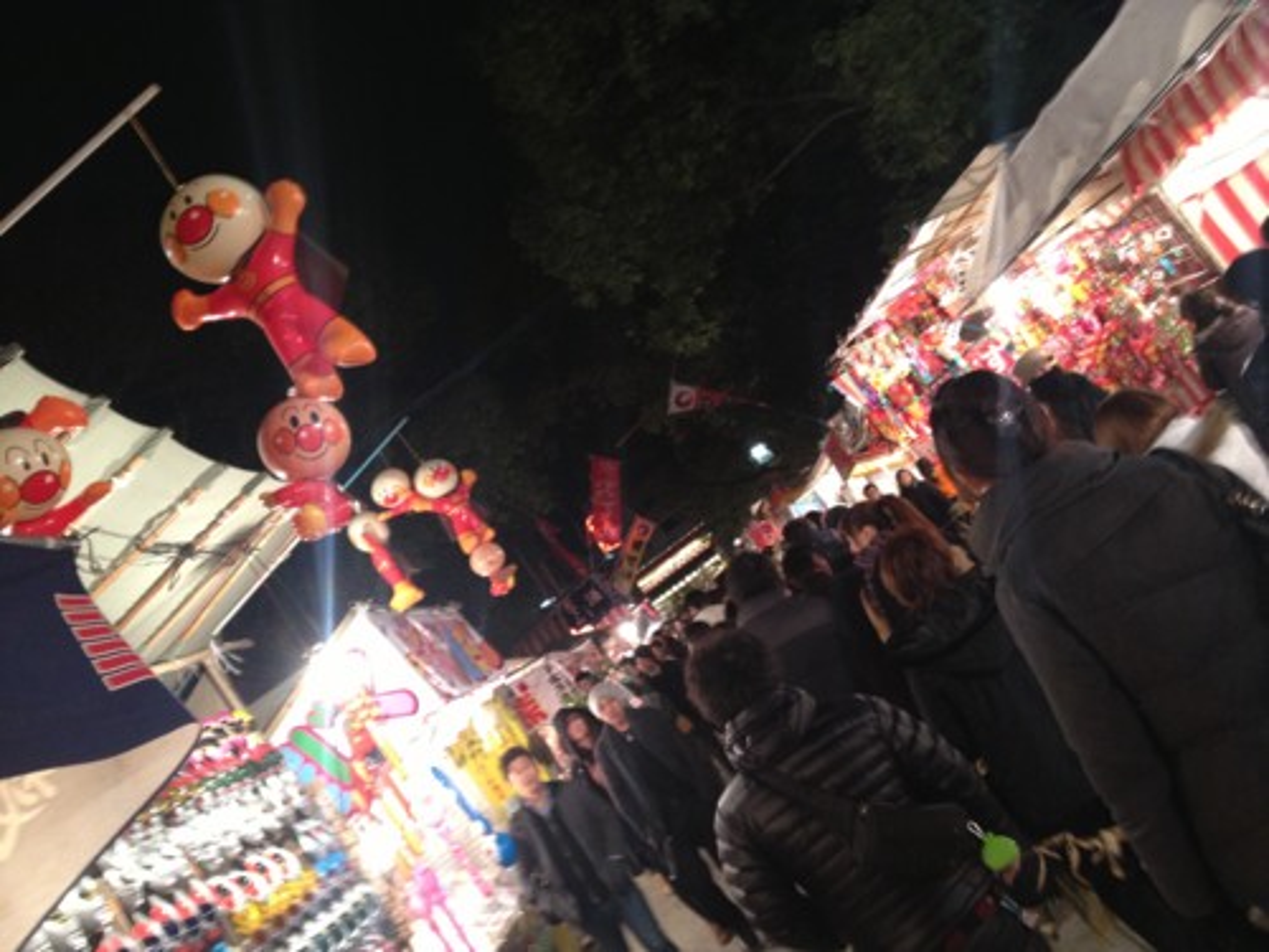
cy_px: 476
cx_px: 634
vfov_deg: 40.7
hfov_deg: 52.6
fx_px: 1283
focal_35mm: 35
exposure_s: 1/20
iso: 200
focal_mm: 4.28
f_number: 2.4
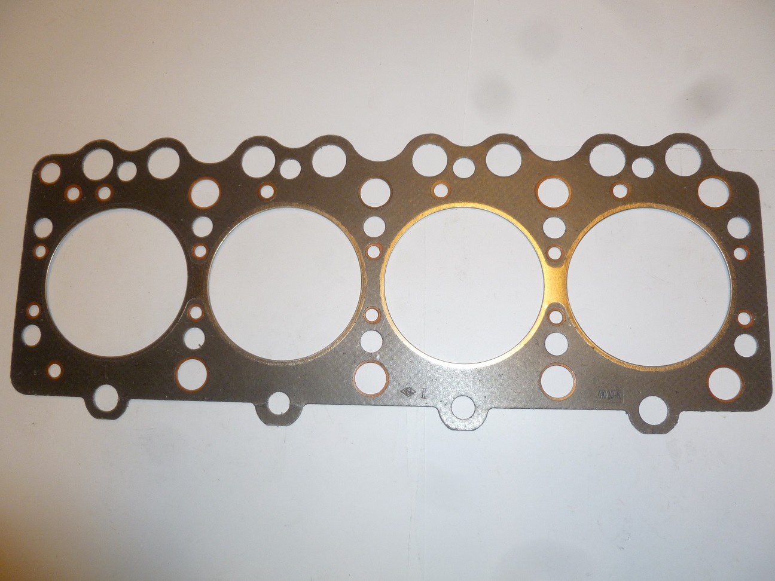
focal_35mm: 28
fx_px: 627
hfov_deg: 63.4
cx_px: 388
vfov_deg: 49.7
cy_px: 290
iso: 100
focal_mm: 5
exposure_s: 1/30
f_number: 3.3
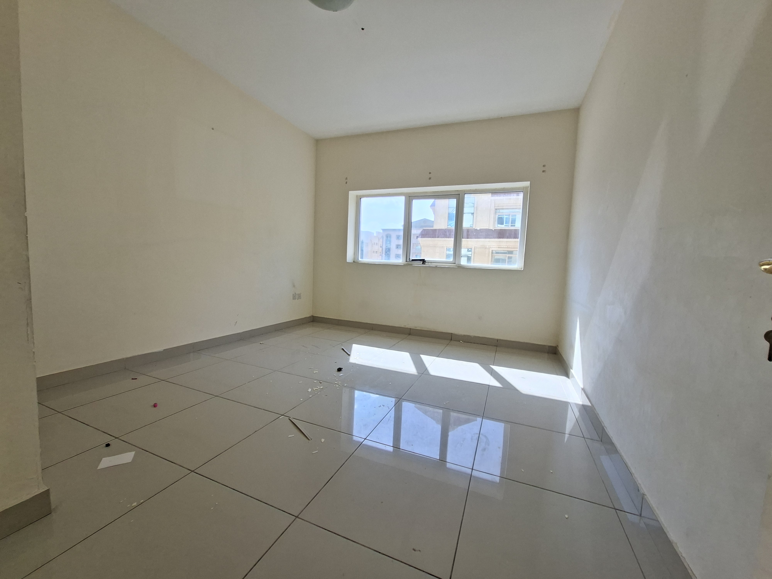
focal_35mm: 13
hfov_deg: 106.2
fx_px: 290
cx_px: 386
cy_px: 290
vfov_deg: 89.9
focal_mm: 1.74
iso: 40
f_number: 2.2
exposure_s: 1/120
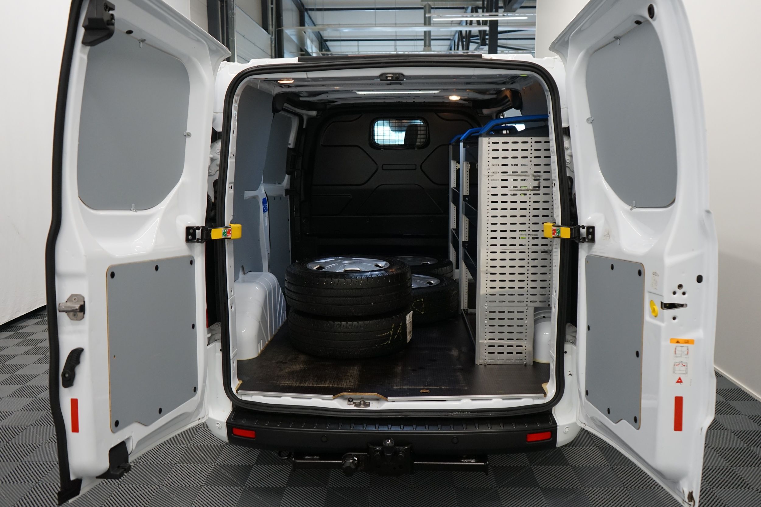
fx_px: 592
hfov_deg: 65.5
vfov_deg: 46.4
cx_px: 380
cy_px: 254
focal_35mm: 28
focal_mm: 28
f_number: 4
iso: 1000
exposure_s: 1/160
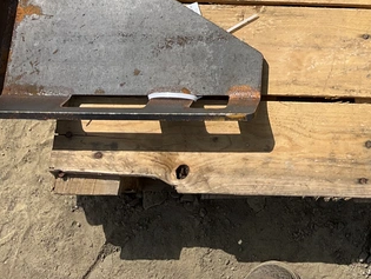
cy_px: -45
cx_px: 387
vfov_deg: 20.2
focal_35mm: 69
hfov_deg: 26.4
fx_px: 740
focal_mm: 3
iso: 25
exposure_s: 1/2538
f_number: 1.8
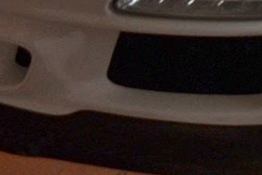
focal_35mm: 237
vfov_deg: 5.3
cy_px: -414
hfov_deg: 8.4
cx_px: 412
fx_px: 1728
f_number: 4.5
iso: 400
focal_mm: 23
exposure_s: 1/80
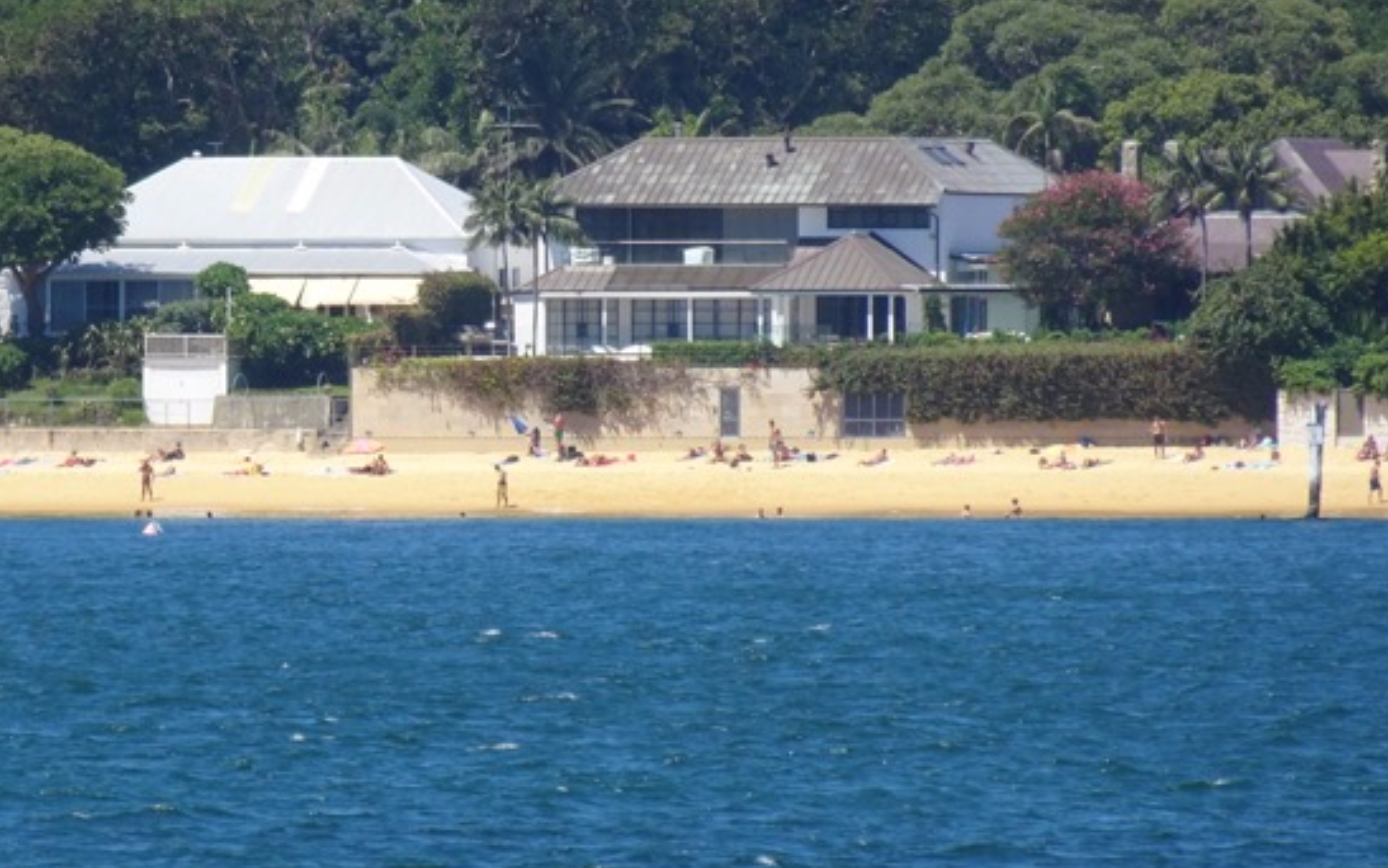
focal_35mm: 797
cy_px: 206
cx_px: 490
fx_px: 30152
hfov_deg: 2.6
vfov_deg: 1.6
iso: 80
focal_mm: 87.78
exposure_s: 1/320
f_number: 6.3
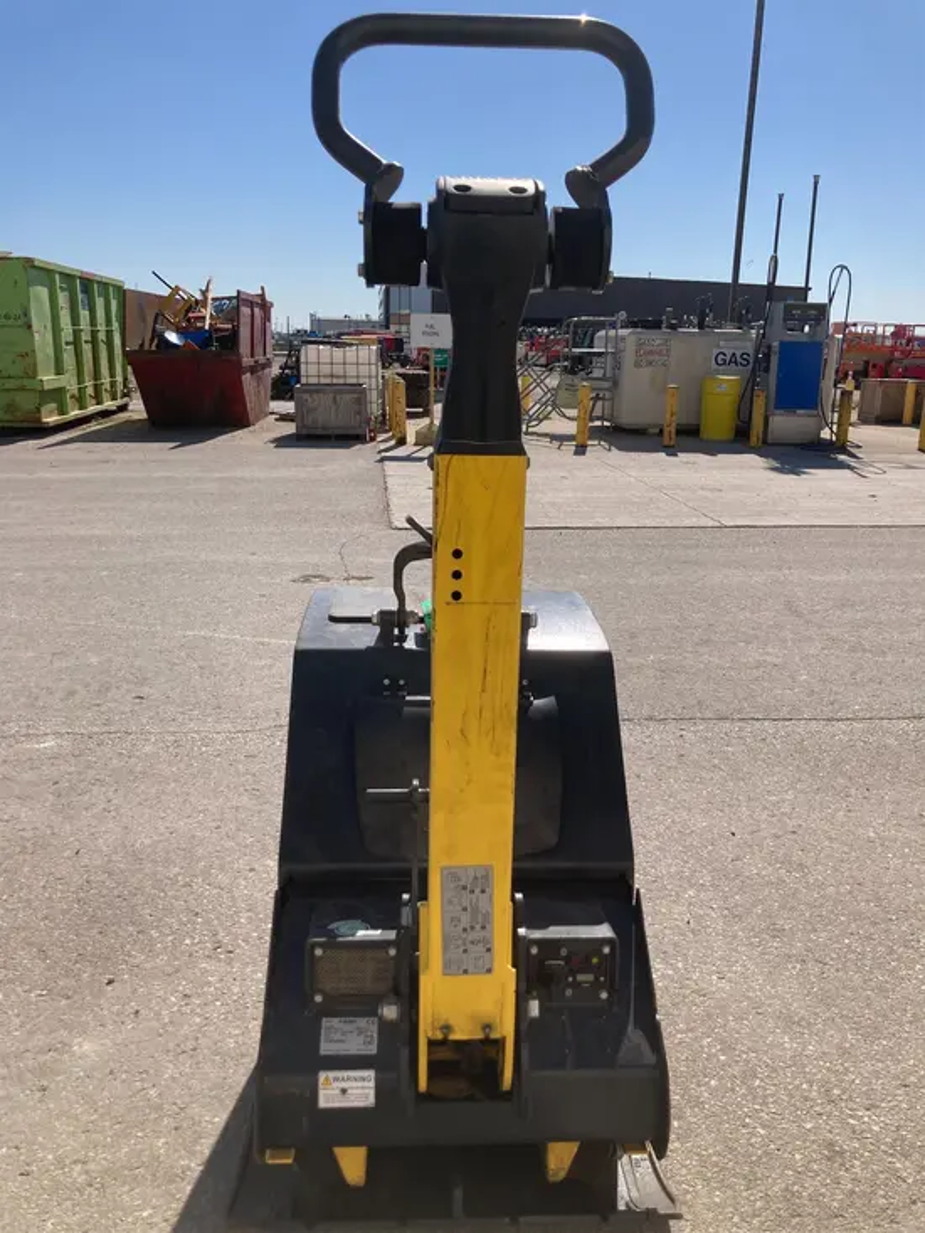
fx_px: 997
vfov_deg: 63.4
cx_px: 462
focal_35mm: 28
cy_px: 616
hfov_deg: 49.8
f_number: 1.8
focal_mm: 3.99
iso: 20
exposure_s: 1/3436
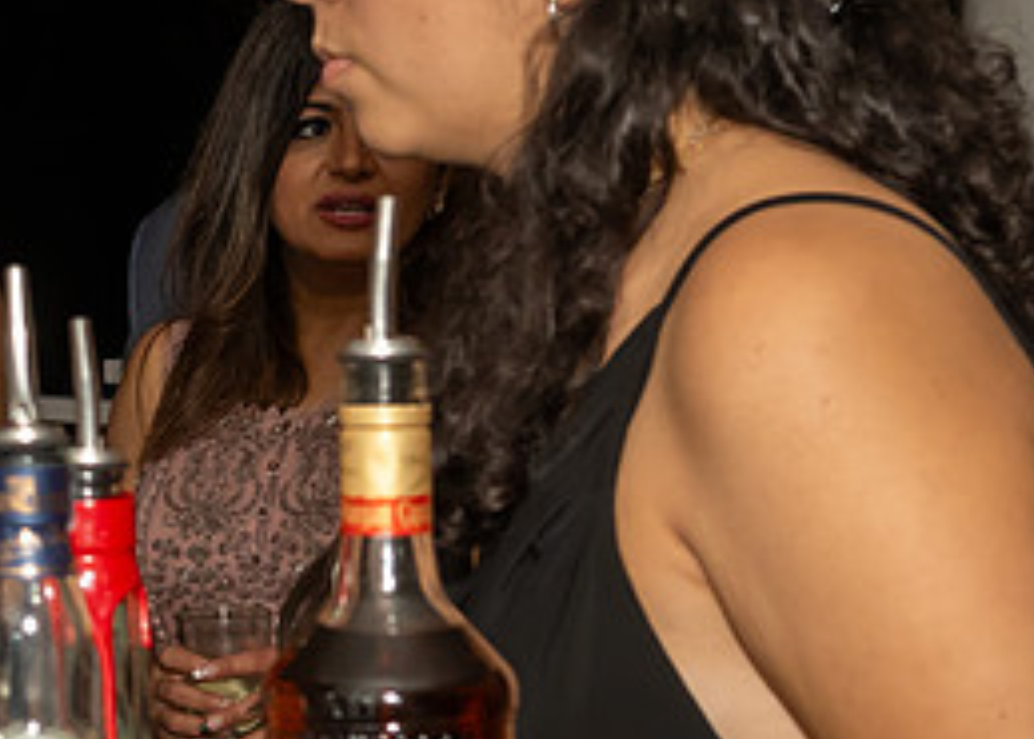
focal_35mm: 160
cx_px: -348
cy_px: 334
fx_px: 4699
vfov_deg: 9.0
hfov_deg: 12.2
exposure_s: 1/250
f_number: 6.3
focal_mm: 38
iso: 800
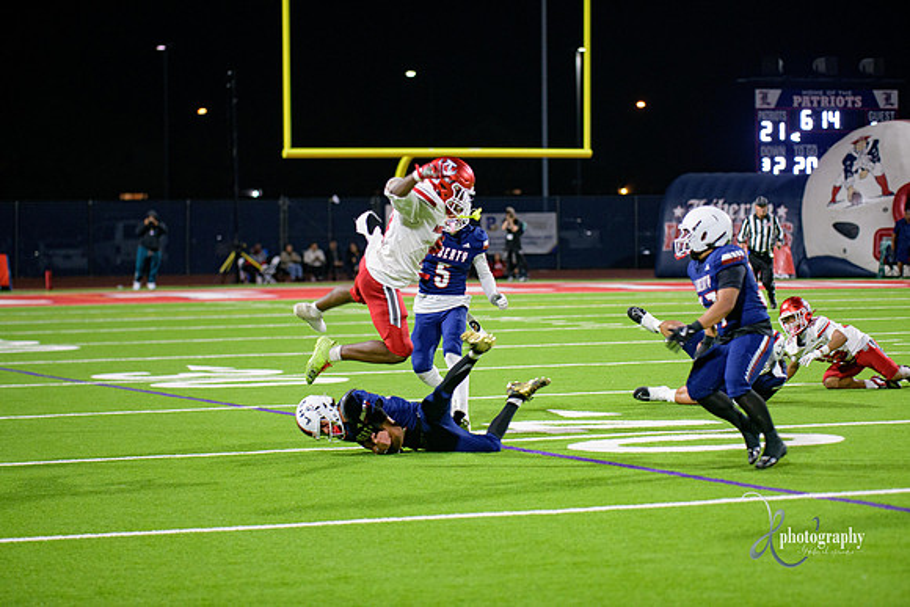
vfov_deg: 11.4
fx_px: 3034
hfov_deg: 17.1
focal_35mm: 120
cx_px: 455
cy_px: 304
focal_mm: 120
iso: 2000
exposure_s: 1/250
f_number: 2.8
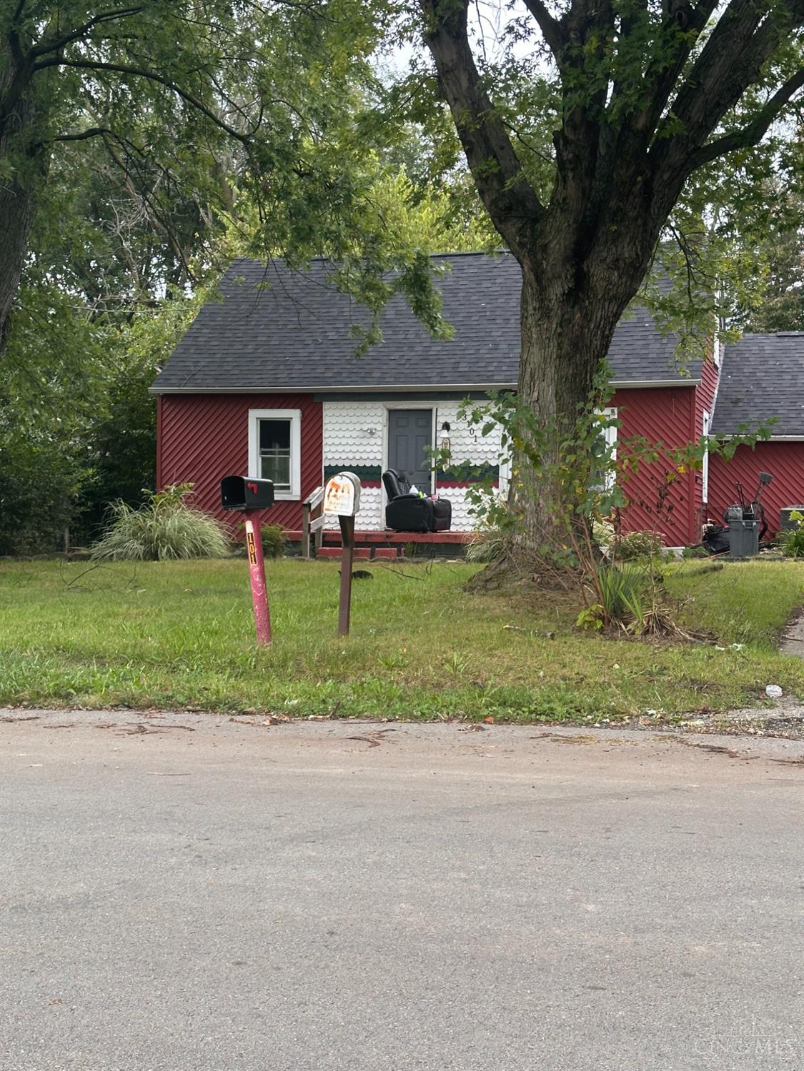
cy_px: 536
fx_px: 1486
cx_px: 402
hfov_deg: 30.3
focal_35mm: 48
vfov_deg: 39.7
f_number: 1.78
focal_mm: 6.86
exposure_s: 1/93
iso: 80
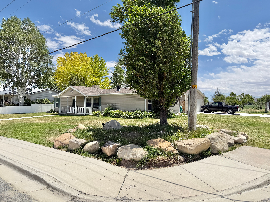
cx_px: 135
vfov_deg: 56.8
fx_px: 187
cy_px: 101
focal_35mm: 24
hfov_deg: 71.6
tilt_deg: +1.1
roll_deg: -1.5
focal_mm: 6.76
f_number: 1.78
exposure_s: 1/8130
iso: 80
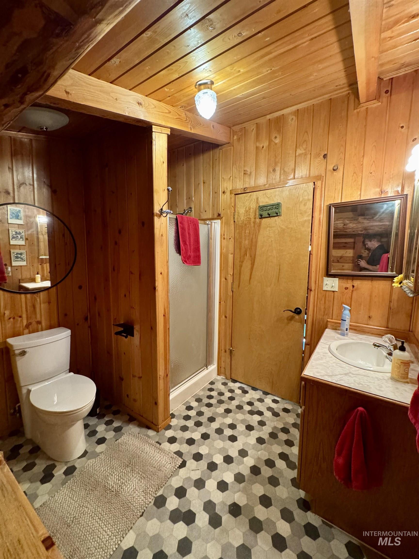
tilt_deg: -7.1
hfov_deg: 85.7
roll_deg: -0.2
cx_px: 210
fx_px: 226
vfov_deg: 102.1
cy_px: 280
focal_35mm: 14
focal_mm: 2.22
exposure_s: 1/60
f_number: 2.2
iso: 640
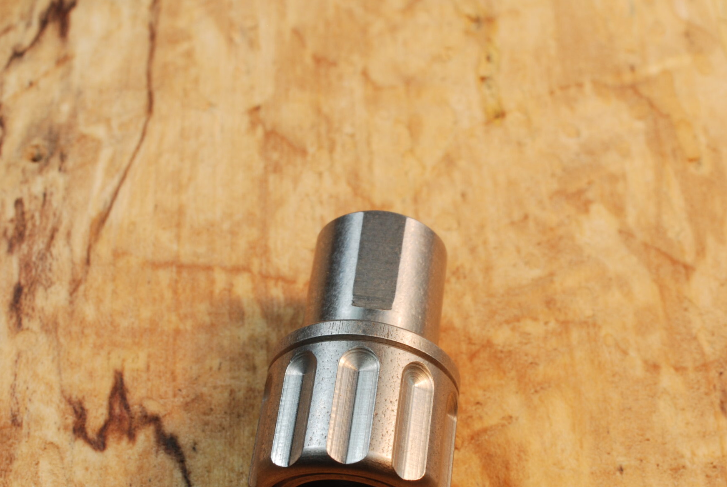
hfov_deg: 23.1
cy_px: 316
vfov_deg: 15.6
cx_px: 378
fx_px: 1780
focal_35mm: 88
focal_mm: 40
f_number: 22
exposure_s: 1/15
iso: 200
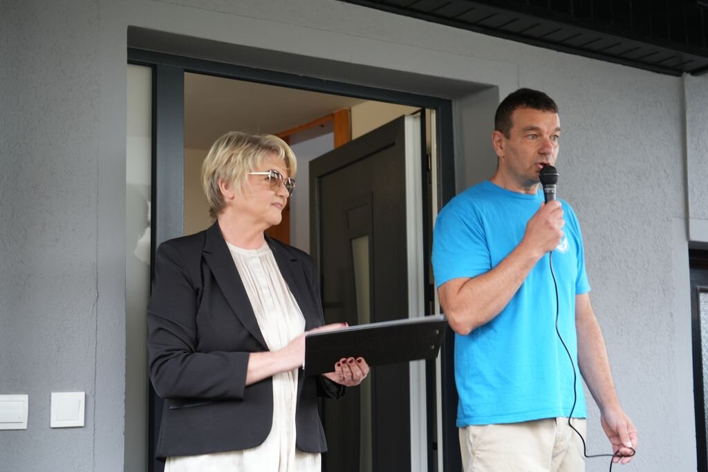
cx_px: 354
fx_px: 1082
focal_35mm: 55
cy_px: 236
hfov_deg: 36.2
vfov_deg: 24.6
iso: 400
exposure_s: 1/60
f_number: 5
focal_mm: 55
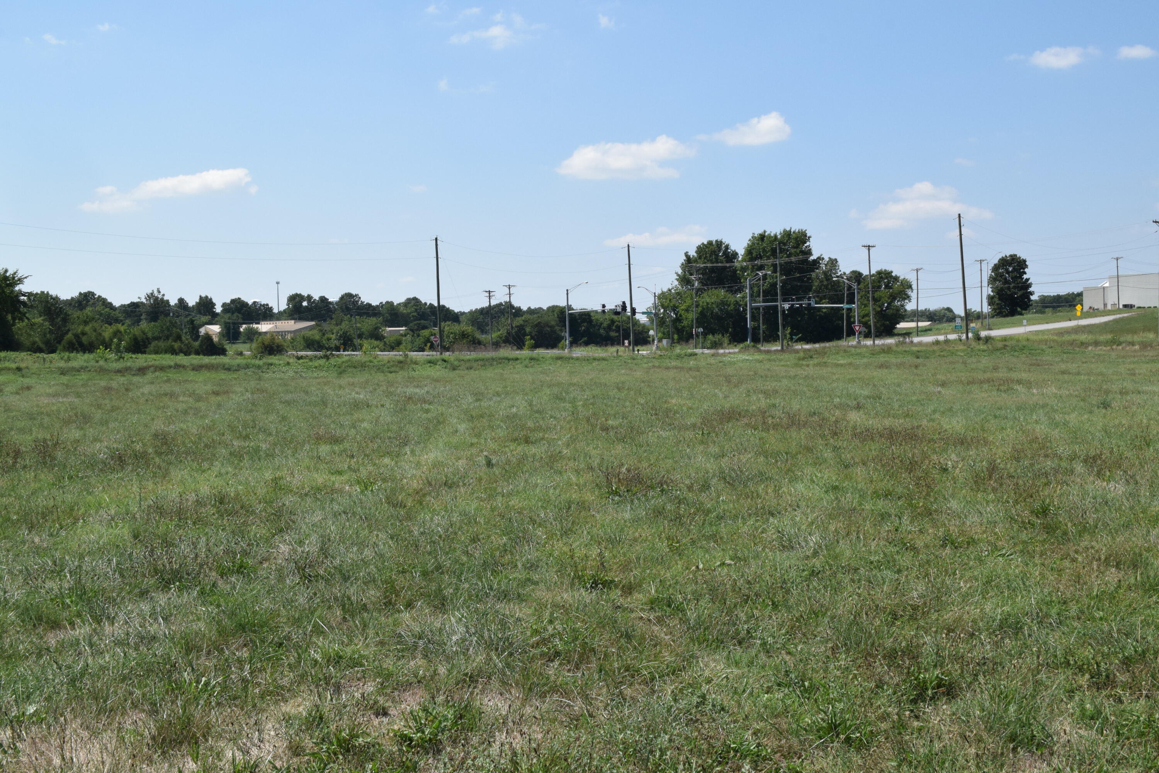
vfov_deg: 34.2
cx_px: 580
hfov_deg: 49.6
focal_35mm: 39
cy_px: 386
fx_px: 1255
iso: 1250
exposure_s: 1/800
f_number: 14
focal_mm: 26
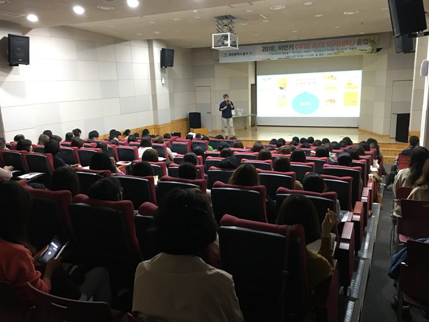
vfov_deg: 48.2
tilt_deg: -13.9
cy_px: 161
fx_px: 359
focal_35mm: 29
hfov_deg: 61.7
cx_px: 214
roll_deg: +1.8
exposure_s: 1/15
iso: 250
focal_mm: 4.15
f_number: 2.2
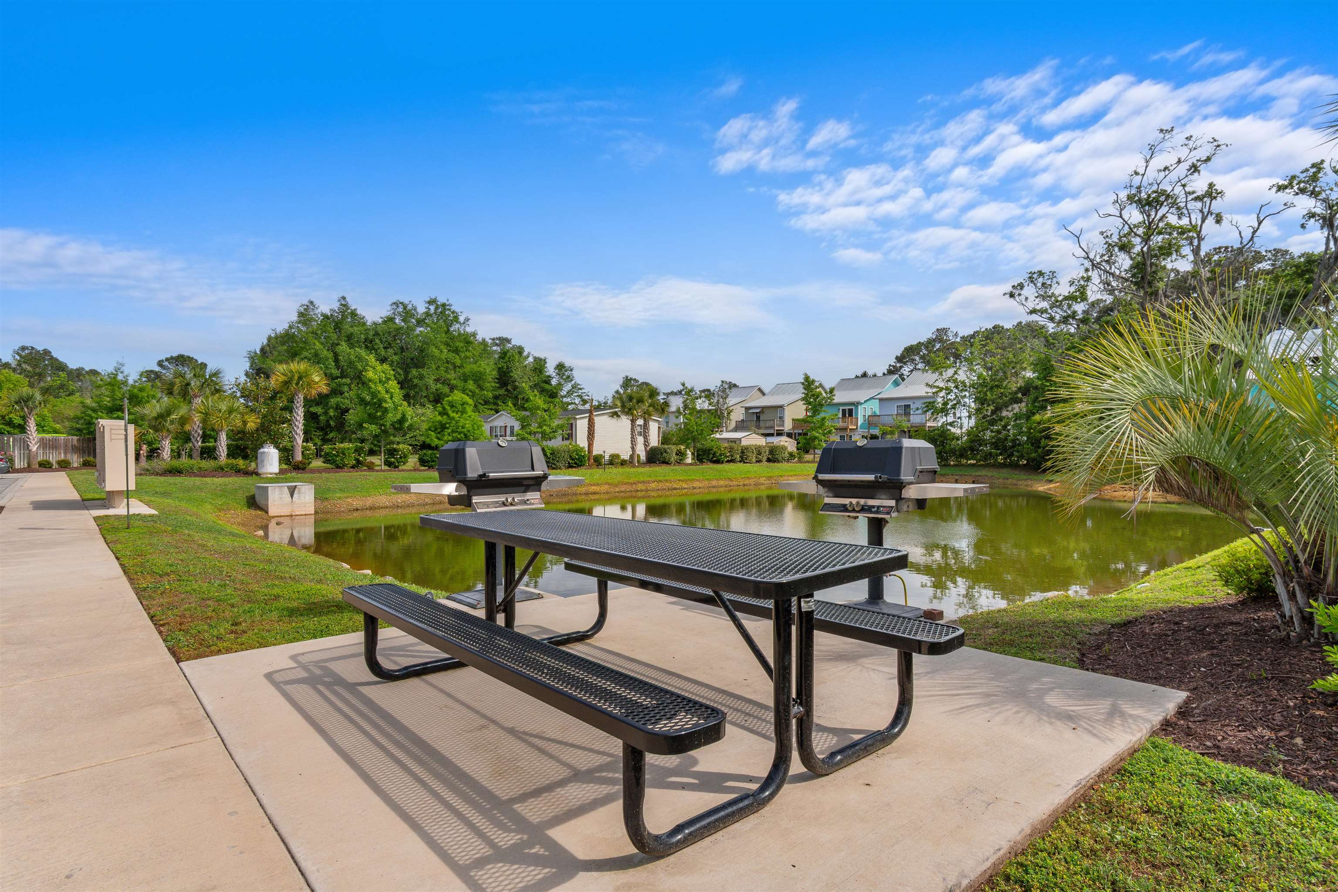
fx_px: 706
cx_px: 669
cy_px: 446
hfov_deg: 86.9
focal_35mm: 19
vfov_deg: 64.6
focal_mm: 13
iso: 100
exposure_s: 1/320
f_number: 9
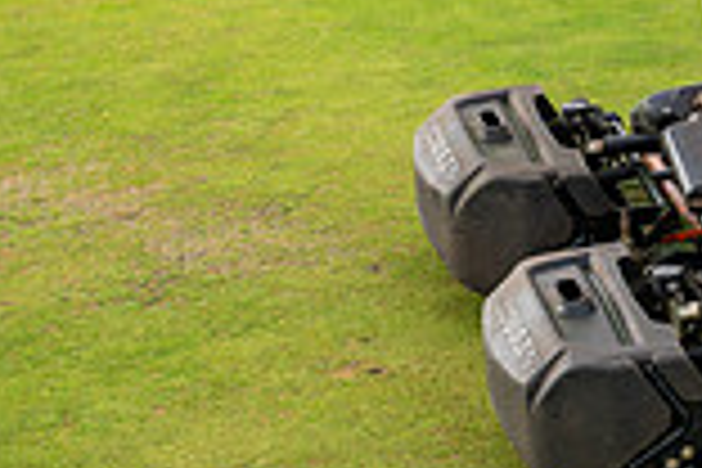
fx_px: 3841
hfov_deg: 10.2
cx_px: 972
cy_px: -292
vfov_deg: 6.8
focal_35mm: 197
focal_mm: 53
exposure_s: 1/200
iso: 100
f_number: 4.5
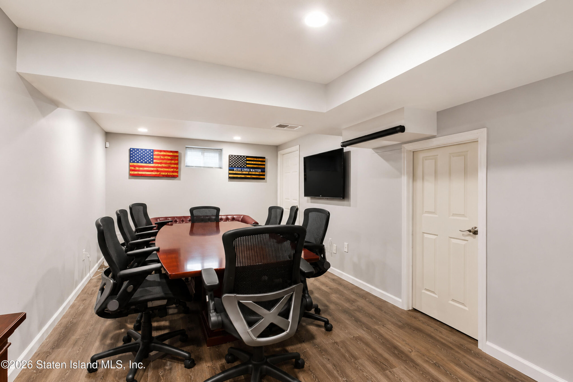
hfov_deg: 100.4
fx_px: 239
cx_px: 286
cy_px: 191
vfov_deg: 77.3
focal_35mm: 15
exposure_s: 1/50
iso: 2000
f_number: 7.1
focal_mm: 10
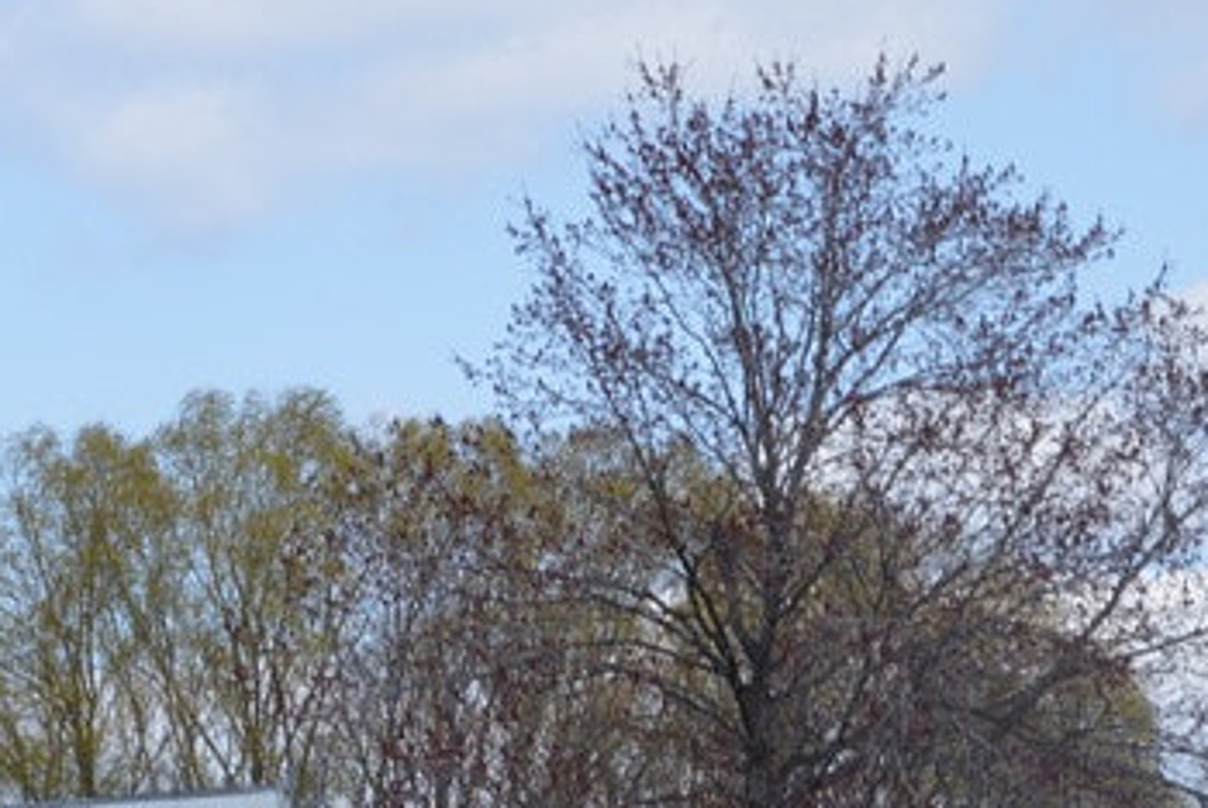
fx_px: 8899
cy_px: 1462
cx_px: 1698
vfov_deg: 5.1
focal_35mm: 265
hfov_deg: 7.7
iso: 280
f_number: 22
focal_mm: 58
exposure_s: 1/60
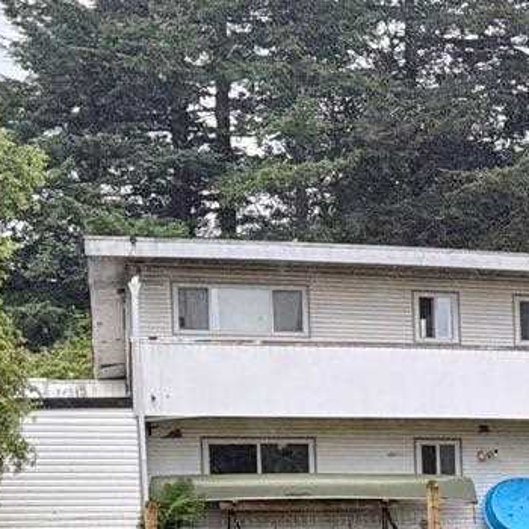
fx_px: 2144
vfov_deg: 13.7
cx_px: 1164
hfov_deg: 12.0
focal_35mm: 124
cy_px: 605
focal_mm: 6.76
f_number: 1.78
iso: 100
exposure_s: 1/551
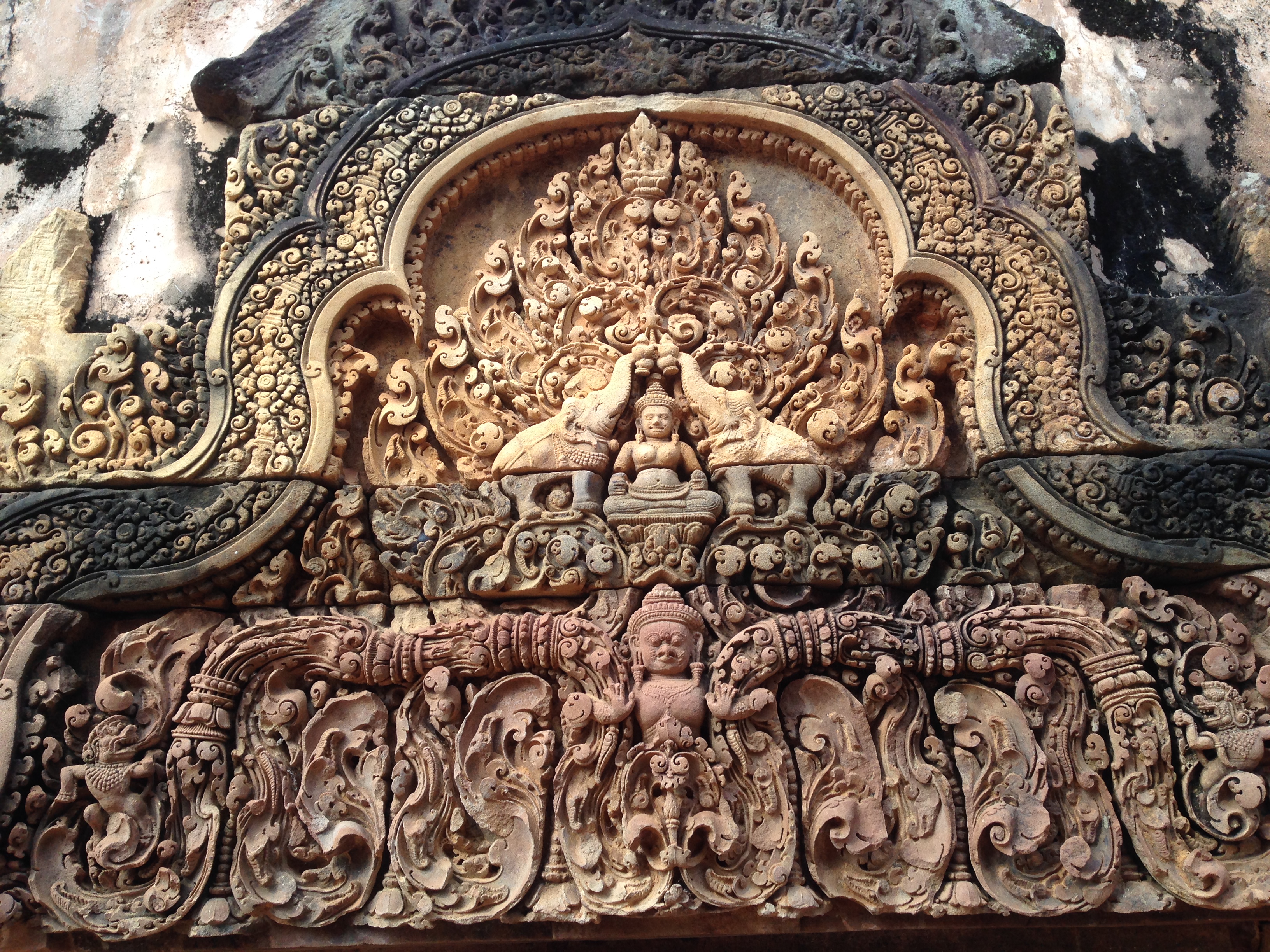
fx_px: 1211
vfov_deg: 42.9
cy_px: 476
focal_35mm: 33
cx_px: 635
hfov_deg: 55.4
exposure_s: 1/220
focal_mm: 4.12
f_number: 2.4
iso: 50
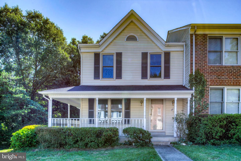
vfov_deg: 53.1
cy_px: 80
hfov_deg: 73.7
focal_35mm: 24
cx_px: 120
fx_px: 161
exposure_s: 1/400
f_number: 8
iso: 200
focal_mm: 24
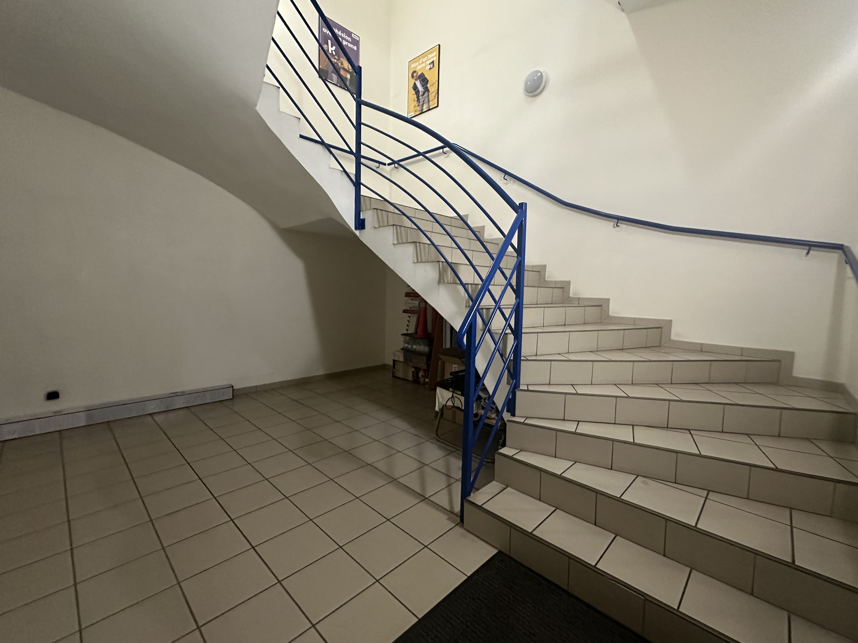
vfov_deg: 81.7
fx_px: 372
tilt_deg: -3.2
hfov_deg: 98.1
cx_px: 450
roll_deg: -1.6
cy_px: 309
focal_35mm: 15
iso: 800
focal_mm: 2.22
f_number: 2.2
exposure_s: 1/50
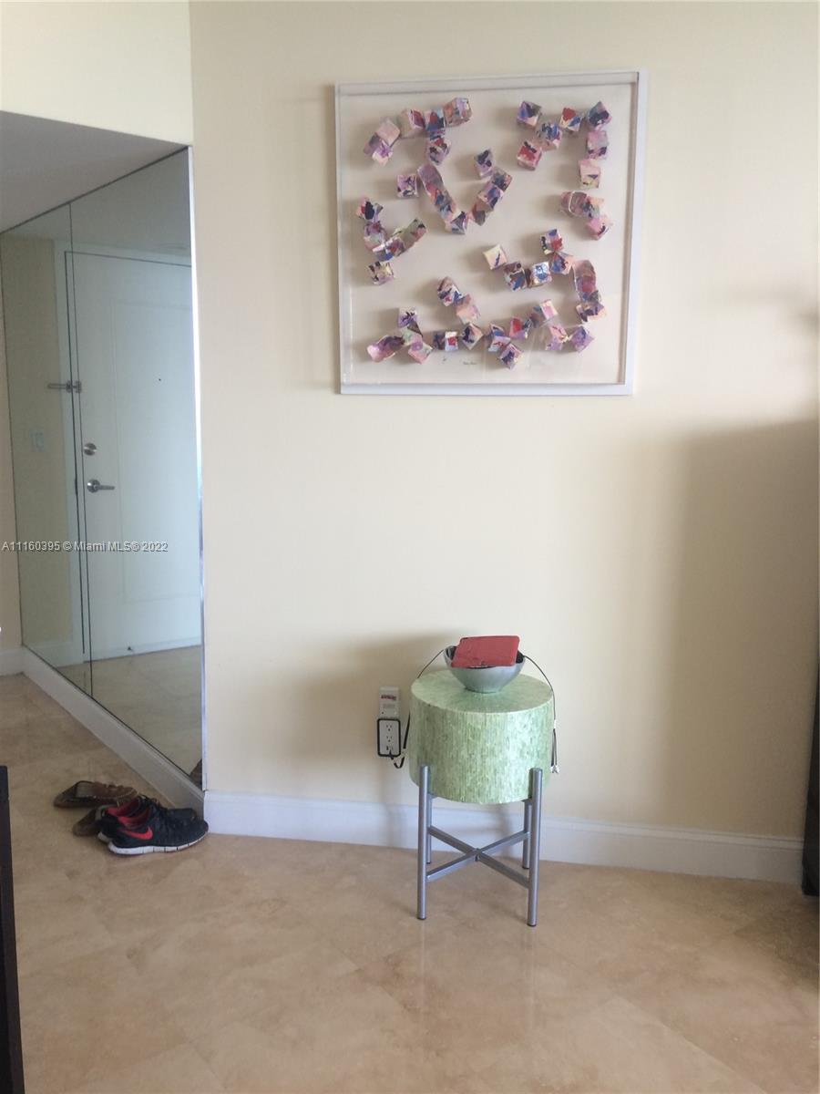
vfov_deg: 61.7
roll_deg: -1.8
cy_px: 547
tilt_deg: -11.2
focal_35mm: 29
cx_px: 410
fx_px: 916
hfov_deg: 48.2
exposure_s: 1/30
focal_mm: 4.15
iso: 40
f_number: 2.2
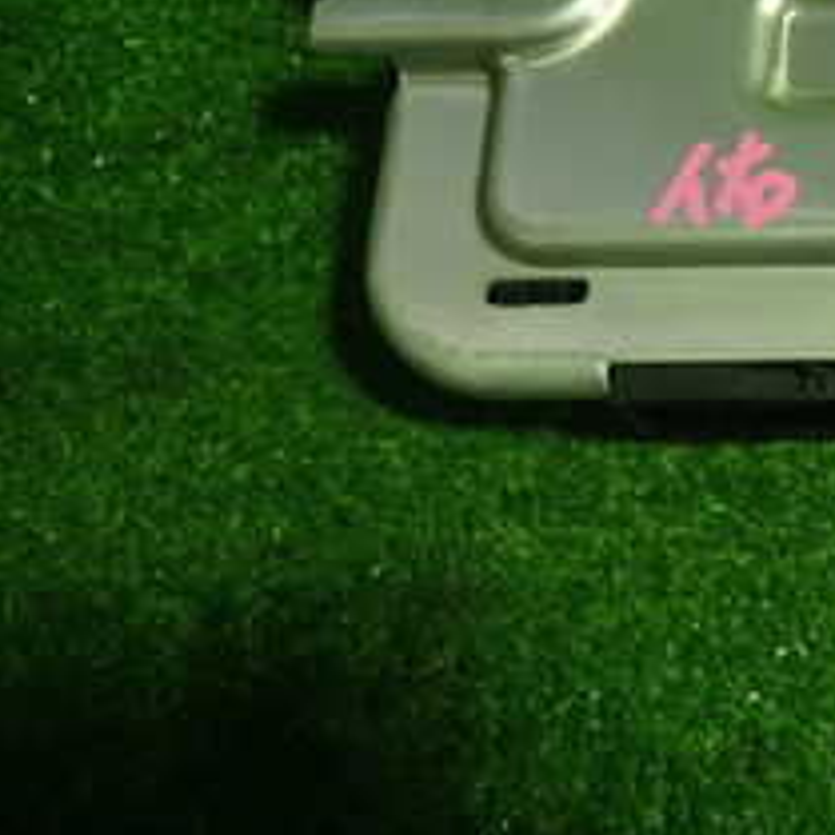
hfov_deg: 20.1
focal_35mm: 76
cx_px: 1195
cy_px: 52
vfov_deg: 22.1
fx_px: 2074
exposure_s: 1/50
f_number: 2.3
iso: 200
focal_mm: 5.4
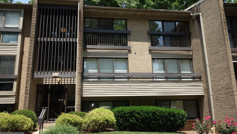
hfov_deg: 64.3
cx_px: 119
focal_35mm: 30
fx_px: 189
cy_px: 60
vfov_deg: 38.9
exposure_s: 1/250
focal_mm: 10.4
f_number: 5.6
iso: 125
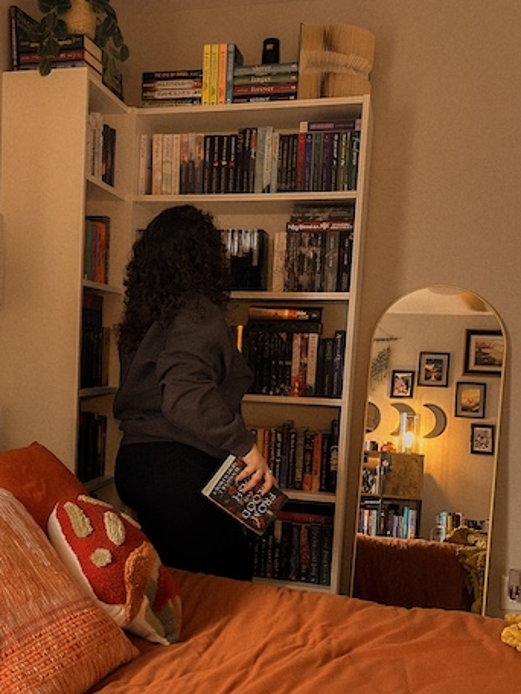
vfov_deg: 48.7
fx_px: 763
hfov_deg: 37.3
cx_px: 168
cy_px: 413
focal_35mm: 38
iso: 250
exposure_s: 1/60
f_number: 1.6
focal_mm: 5.1
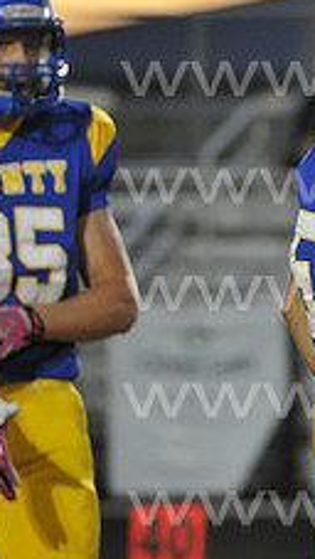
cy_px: 347
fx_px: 11887
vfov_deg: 2.7
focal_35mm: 802
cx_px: 684
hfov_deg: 1.5
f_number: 4.5
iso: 5000
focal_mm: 300
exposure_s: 1/500
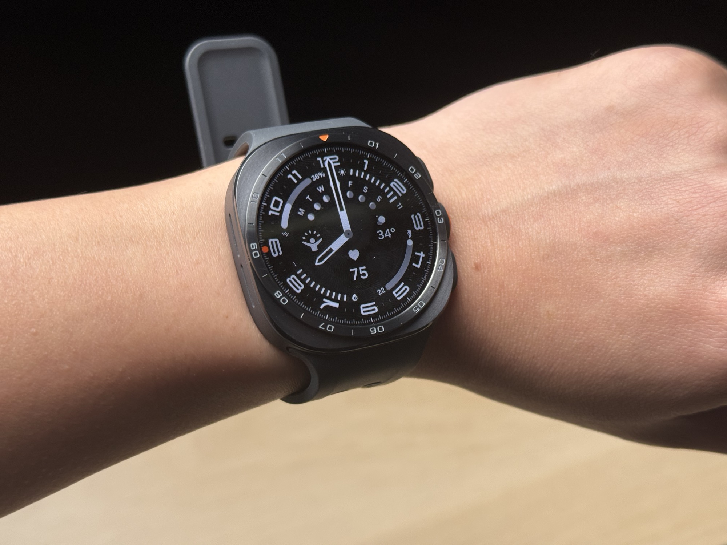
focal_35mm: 48
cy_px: 272
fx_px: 1008
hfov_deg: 39.7
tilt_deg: -57.4
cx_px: 364
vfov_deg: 30.3
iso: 100
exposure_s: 1/87
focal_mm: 6.76
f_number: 1.78
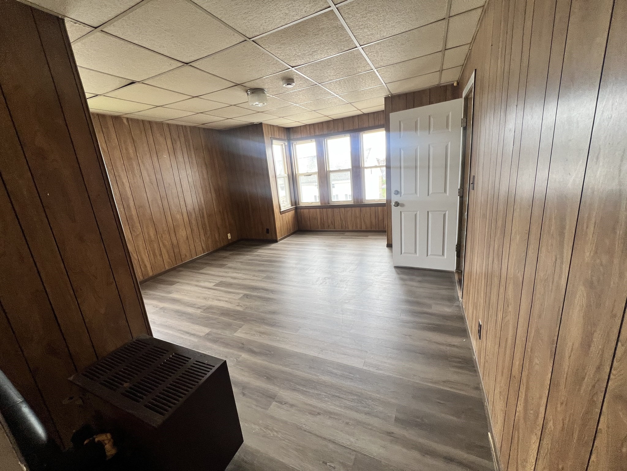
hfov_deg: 106.2
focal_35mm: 13
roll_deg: +6.4
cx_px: 314
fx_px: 235
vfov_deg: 89.9
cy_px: 236
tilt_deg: -15.8
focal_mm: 1.57
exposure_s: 1/99
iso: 64
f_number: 1.8
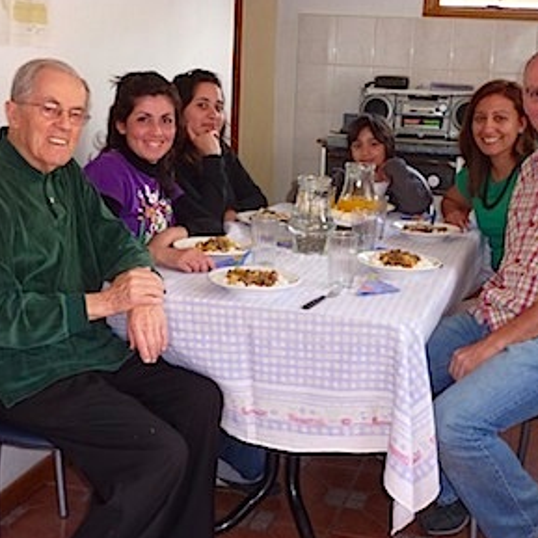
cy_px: 268
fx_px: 967
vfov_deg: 31.1
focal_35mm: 55
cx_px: 283
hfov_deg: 31.1
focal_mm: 7.3
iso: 160
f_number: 3.7
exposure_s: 1/30
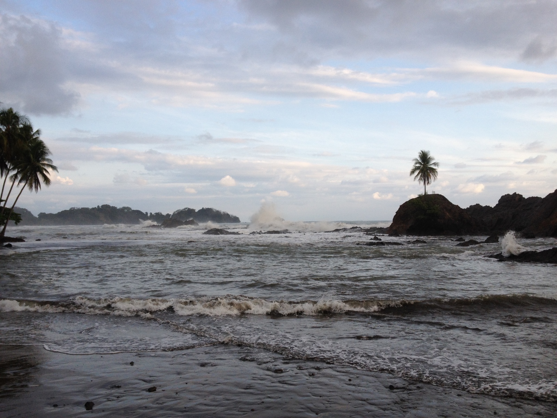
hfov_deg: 52.6
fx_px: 563
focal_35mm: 35
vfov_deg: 40.7
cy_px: 209
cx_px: 278
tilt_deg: -1.8
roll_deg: +1.2
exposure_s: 1/665
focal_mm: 4.28
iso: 50
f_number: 2.4
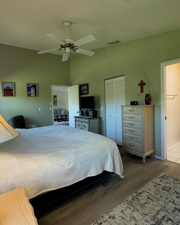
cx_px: 74
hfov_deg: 70.3
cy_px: 109
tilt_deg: -2.8
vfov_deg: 83.3
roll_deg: +1.8
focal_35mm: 19
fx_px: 127
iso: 250
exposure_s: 1/120
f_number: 2.2
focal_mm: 2.22
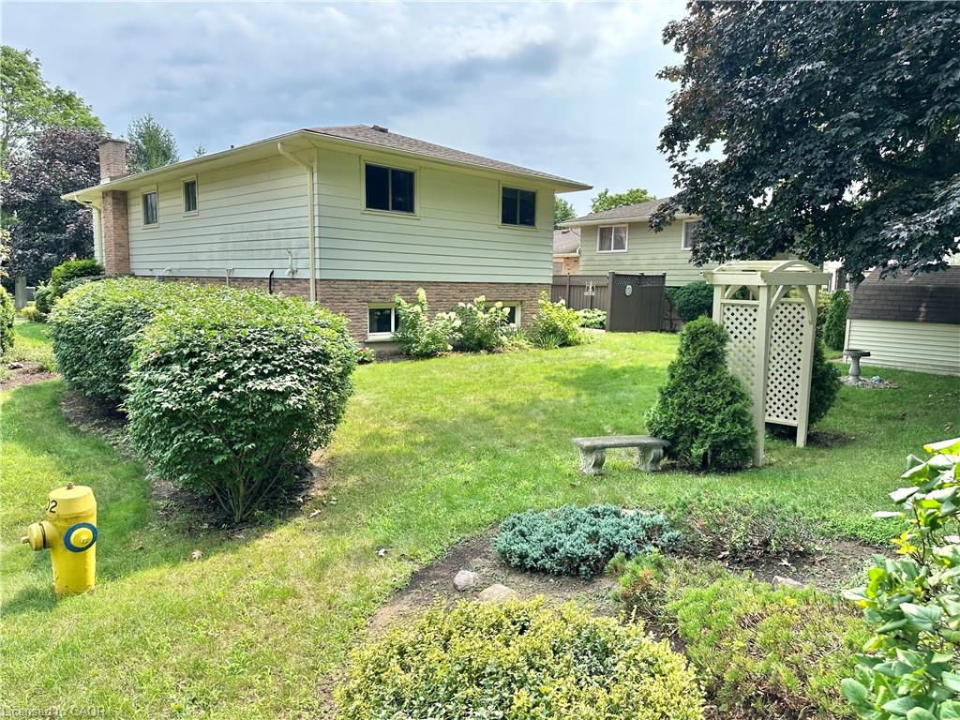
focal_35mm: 24
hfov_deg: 71.6
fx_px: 666
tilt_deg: -6.8
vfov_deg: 56.8
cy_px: 360
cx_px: 480
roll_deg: -0.8
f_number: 1.78
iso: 80
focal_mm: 6.86
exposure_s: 1/1812
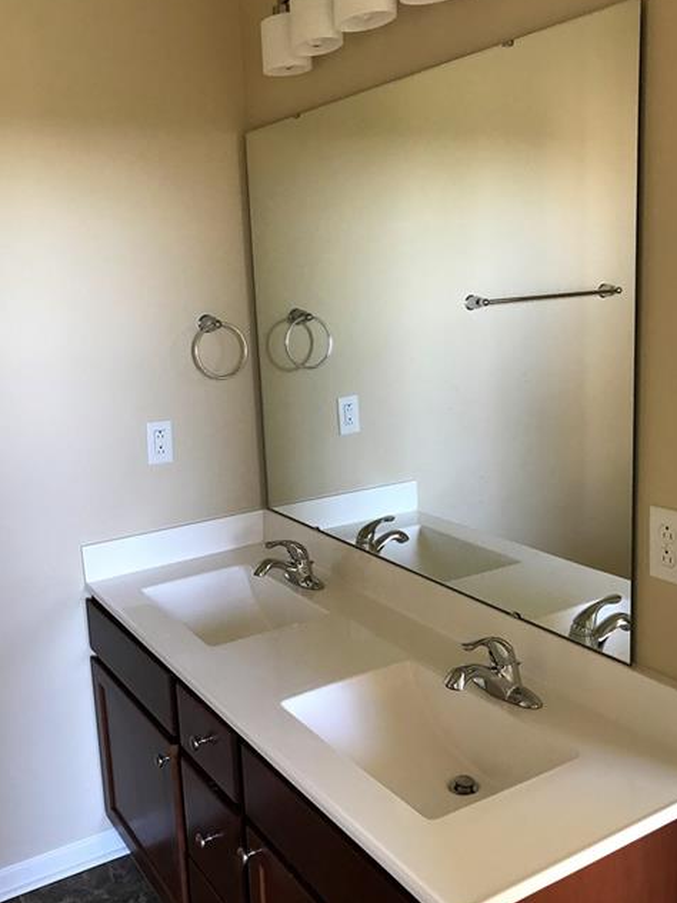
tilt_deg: -9.9
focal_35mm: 34
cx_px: 319
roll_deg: +3.1
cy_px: 437
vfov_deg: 53.9
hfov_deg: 41.8
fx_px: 887
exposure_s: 1/30
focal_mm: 3.99
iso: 32
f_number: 1.8
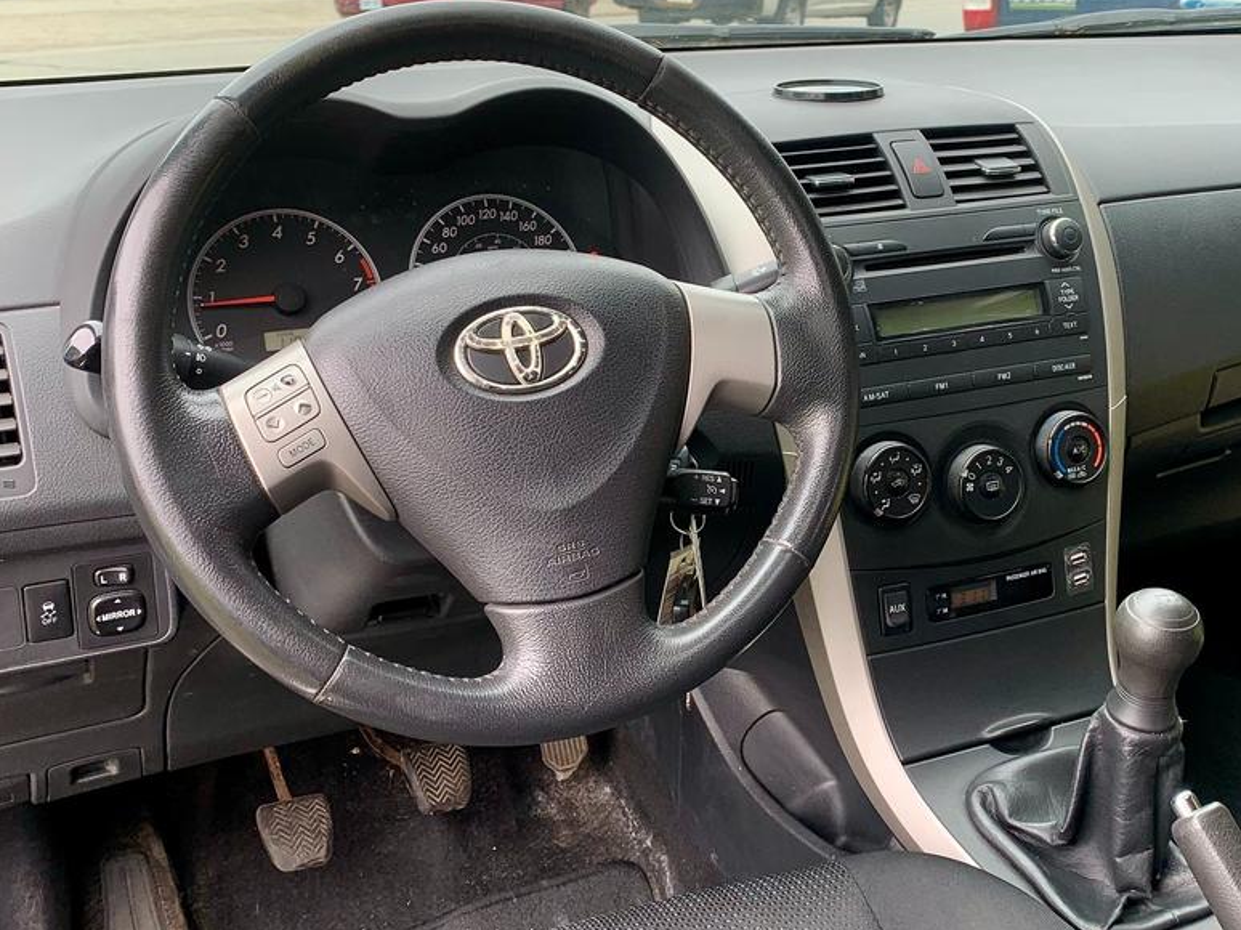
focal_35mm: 43
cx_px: 782
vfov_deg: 33.5
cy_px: 372
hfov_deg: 43.5
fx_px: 1541
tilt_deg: -17.4
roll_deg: -0.4
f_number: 1.8
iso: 25
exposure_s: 1/302
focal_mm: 4.25
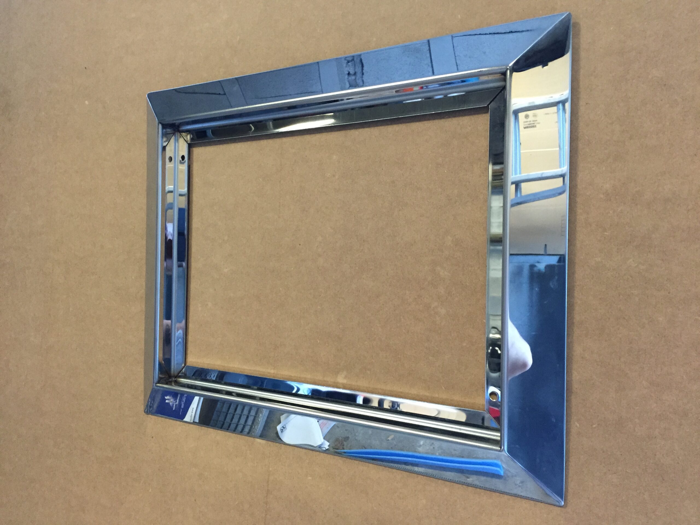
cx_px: 350
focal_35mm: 29
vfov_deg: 48.2
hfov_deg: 61.7
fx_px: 586
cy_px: 262
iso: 250
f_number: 2.2
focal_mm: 4.15
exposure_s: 1/17
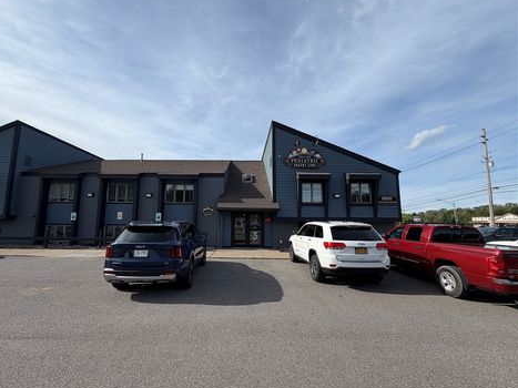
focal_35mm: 15
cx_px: 242
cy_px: 195
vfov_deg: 81.7
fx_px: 224
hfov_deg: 98.0
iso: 20
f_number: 2.2
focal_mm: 2.22
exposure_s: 1/888
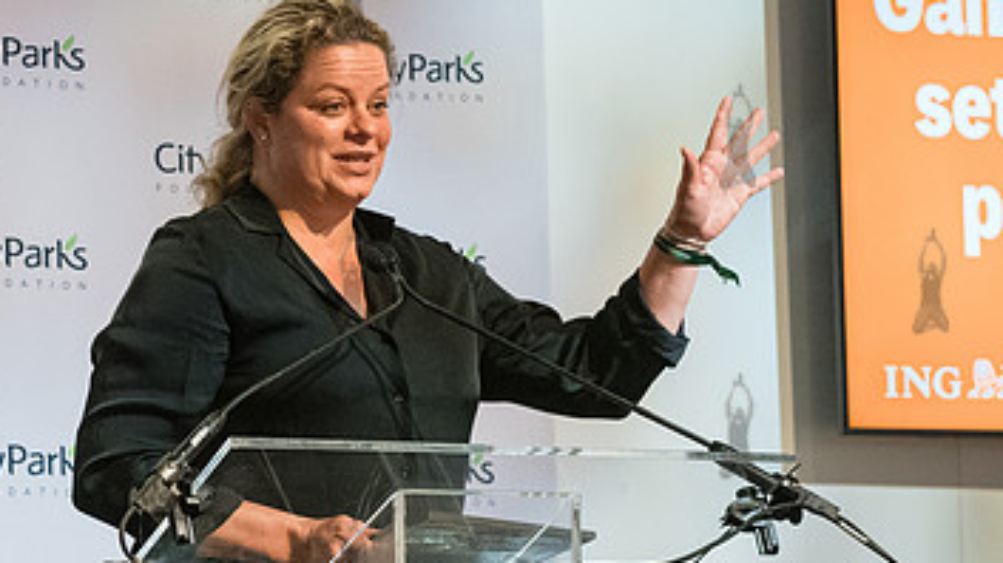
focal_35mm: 154
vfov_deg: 7.9
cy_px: 189
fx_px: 4093
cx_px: 135
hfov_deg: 13.9
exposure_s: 1/200
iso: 8000
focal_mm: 70
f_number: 5.6
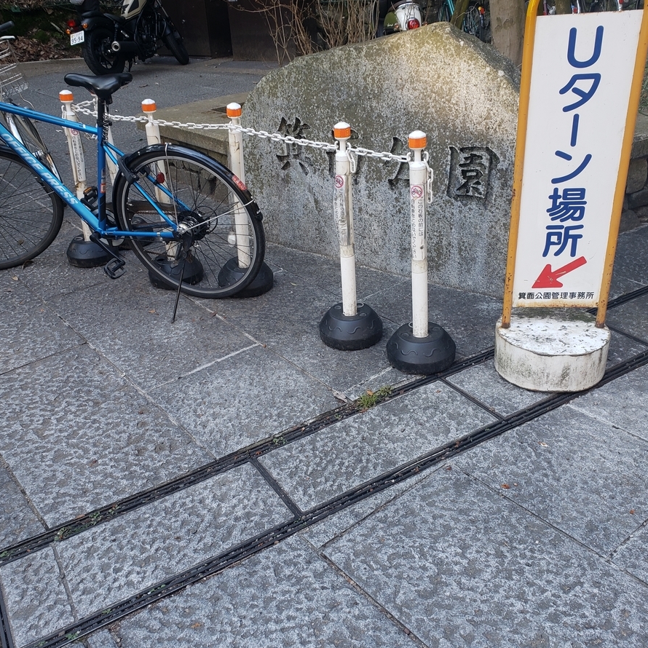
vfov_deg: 52.5
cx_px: 324
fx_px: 657
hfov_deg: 52.5
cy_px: 346
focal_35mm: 31
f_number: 2.4
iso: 64
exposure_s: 1/60
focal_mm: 4.3
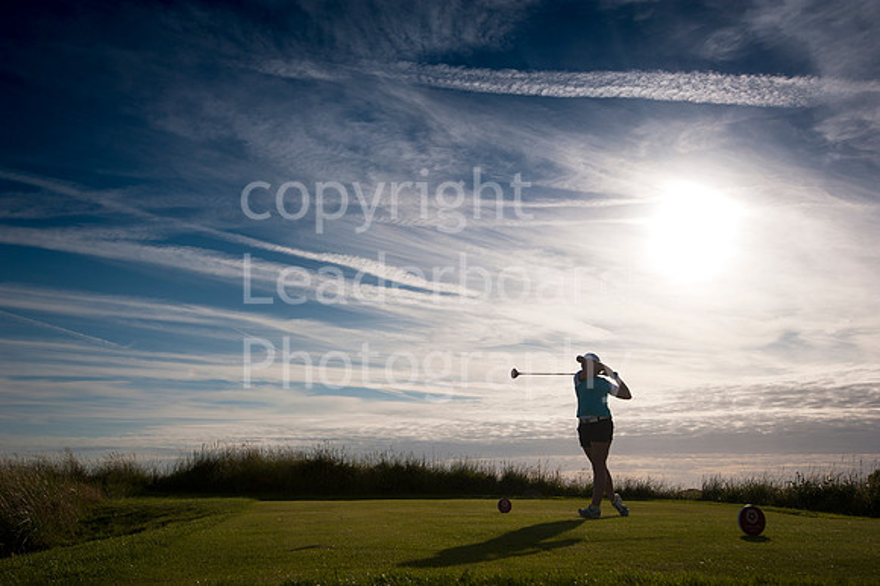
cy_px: 293
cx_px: 440
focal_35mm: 30
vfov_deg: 43.6
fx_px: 733
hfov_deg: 62.0
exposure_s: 1/2000
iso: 200
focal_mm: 30
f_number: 8
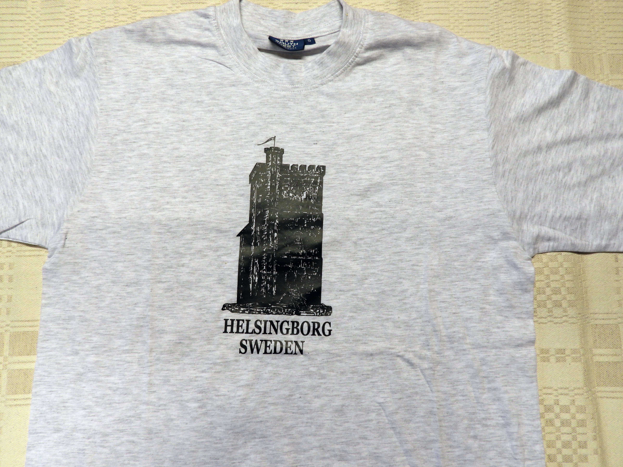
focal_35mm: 28
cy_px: 234
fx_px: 504
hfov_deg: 63.4
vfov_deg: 49.7
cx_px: 312
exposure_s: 1/40
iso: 100
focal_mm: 5
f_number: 3.5
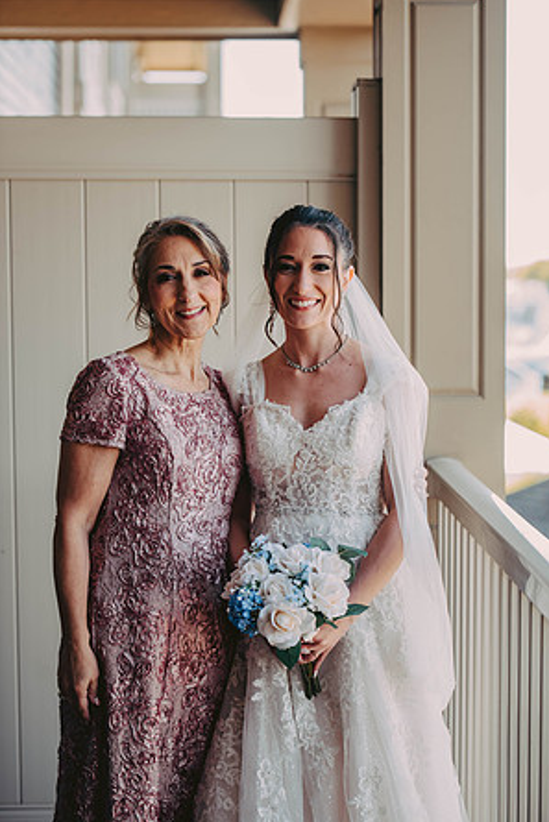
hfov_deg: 15.7
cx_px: 275
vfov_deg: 23.4
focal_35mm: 87
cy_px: 412
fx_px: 1988
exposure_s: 1/320
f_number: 2.8
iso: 320
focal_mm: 86
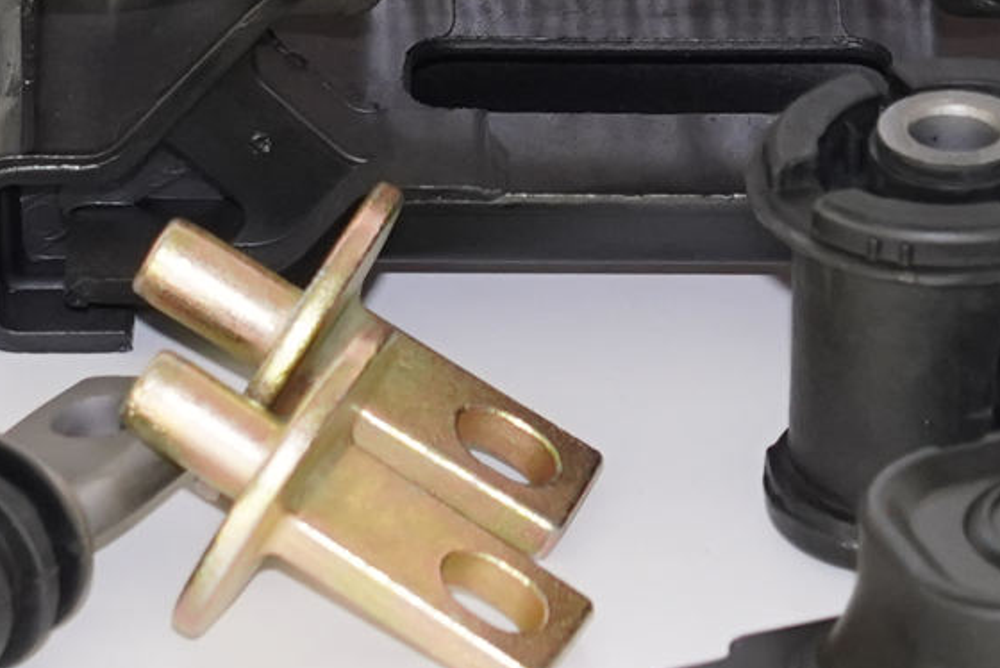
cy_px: -191
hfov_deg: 4.3
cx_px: 634
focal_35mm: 483
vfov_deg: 2.8
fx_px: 13423
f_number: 5.6
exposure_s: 1/40
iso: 2000
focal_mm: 94
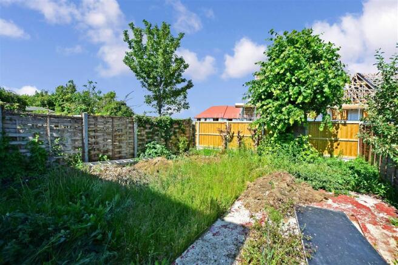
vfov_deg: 77.3
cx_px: 199
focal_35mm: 15
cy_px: 132
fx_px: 166
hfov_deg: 100.4
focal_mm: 10
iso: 400
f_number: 11
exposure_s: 1/500
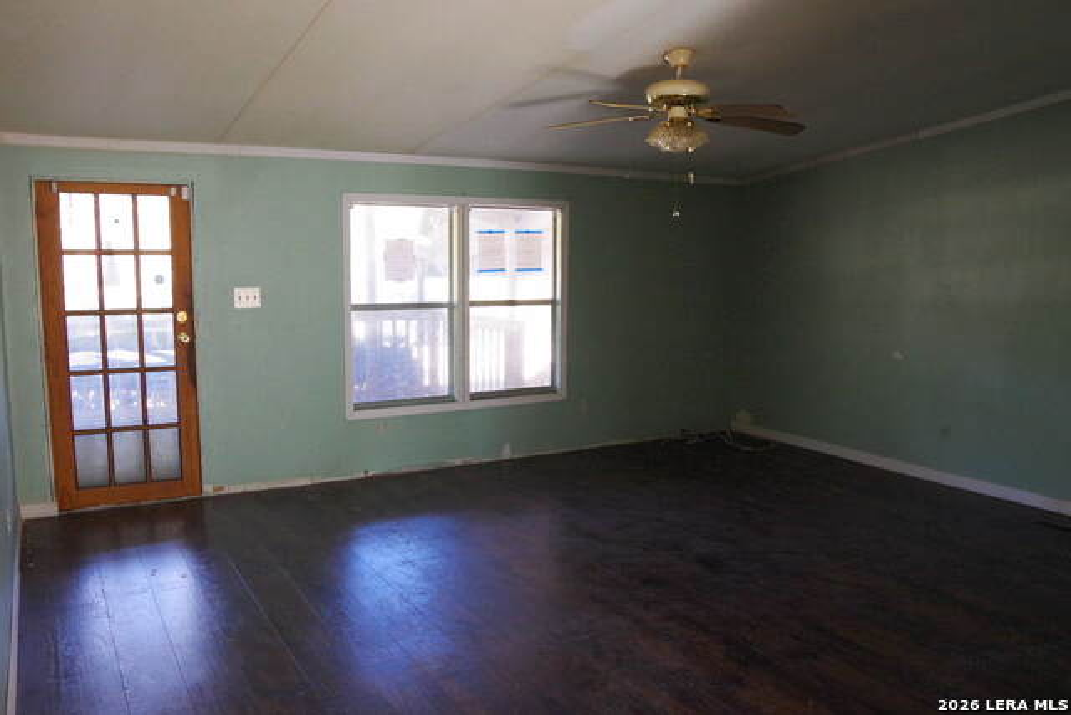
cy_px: 358
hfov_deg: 67.4
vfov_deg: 48.0
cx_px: 536
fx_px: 803
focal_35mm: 27
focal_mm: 18
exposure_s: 1/100
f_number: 8
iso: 3200
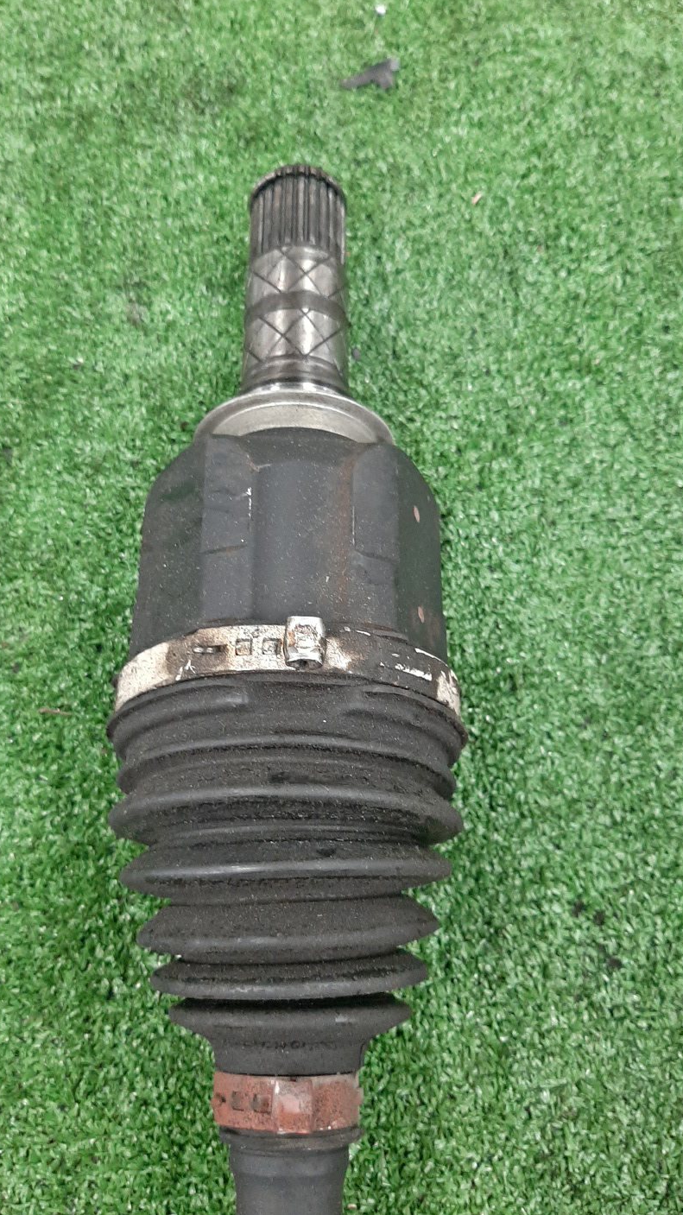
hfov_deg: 40.1
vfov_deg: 66.1
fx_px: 934
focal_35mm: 29
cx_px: 306
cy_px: 604
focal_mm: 3.93
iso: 215
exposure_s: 1/33
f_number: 1.7
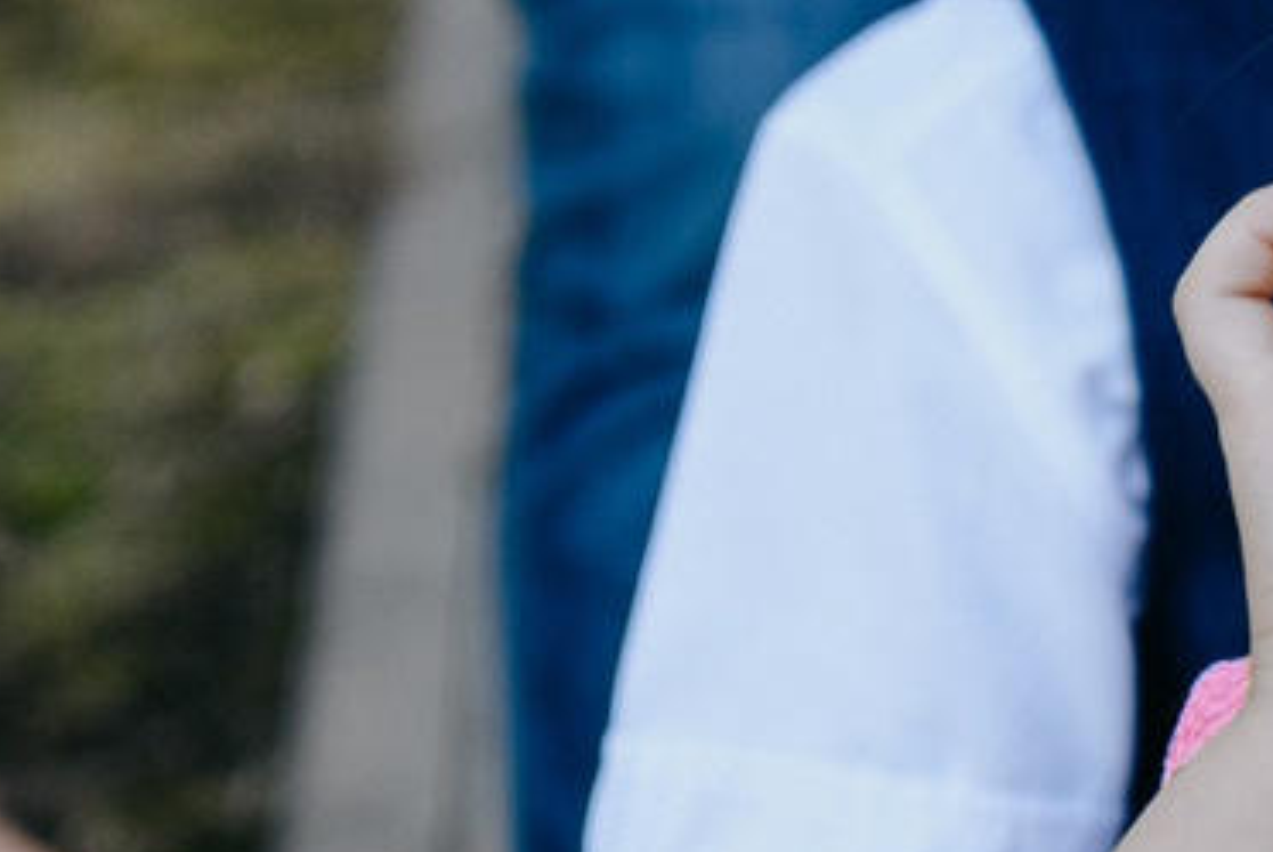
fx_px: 10550
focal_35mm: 298
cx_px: 3134
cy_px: 559
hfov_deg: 6.5
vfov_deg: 4.6
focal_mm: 40
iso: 160
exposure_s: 1/400
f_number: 3.5
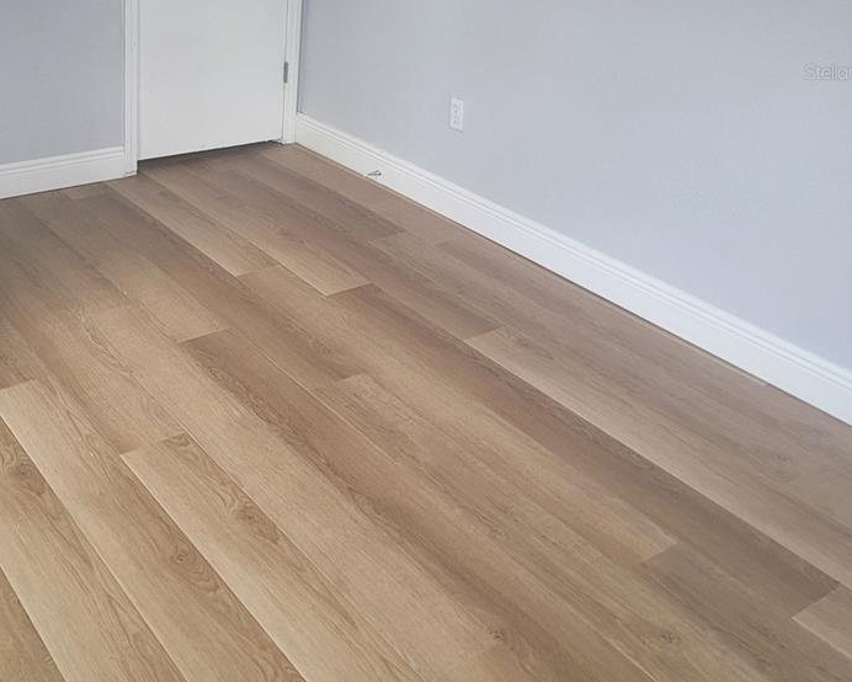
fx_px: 1110
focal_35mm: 44
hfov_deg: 41.8
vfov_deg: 32.5
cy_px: 71
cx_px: 339
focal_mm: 5.4
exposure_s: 1/120
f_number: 1.8
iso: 125
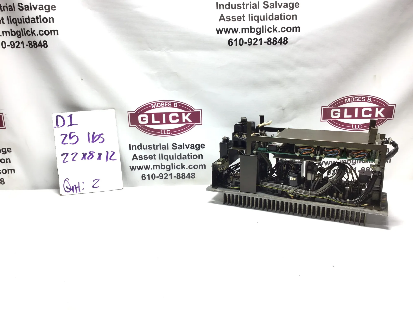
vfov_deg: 45.4
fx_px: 370
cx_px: 206
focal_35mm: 31
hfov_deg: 58.4
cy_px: 155
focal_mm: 3.3
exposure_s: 1/60
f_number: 2.4
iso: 32
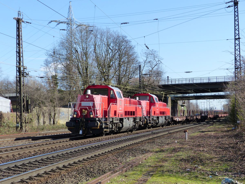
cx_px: 122
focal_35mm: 66
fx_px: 467
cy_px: 92
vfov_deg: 22.3
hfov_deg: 29.4
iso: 160
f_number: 4
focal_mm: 11.9
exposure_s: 1/640
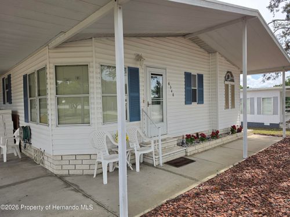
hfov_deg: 73.9
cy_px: 108
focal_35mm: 23
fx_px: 193
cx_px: 145
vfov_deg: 58.9
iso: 64
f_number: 1.4
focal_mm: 6.5
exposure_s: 1/5294
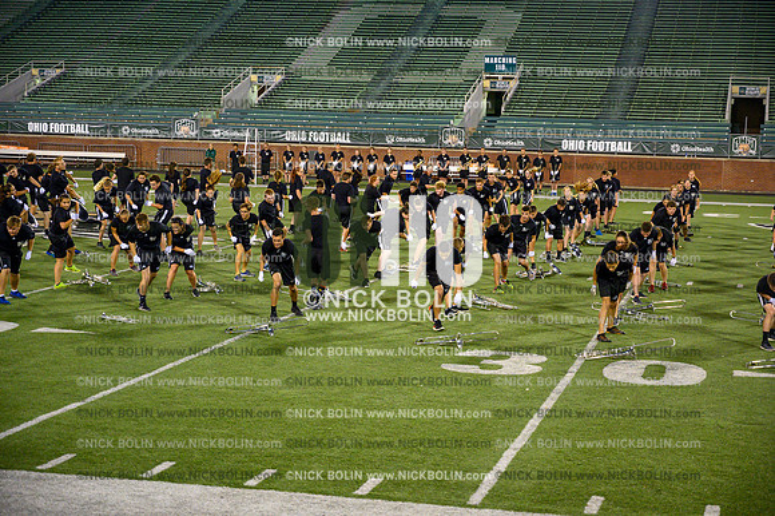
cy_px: 258
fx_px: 1506
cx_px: 388
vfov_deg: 19.4
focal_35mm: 70
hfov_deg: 28.9
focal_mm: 70
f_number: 4
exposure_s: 1/1000
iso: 4000
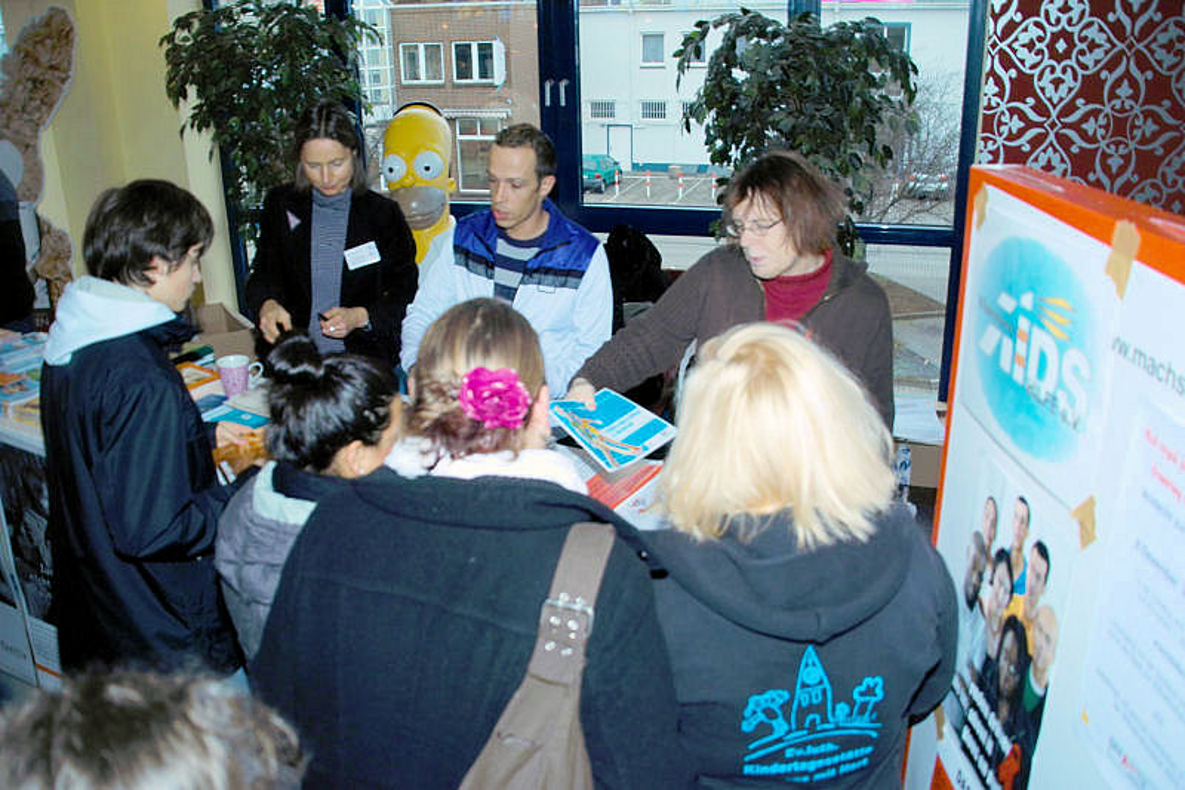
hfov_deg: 60.3
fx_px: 1020
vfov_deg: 42.3
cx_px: 592
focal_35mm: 31
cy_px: 395
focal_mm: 18
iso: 400
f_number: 3.5
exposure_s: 1/60
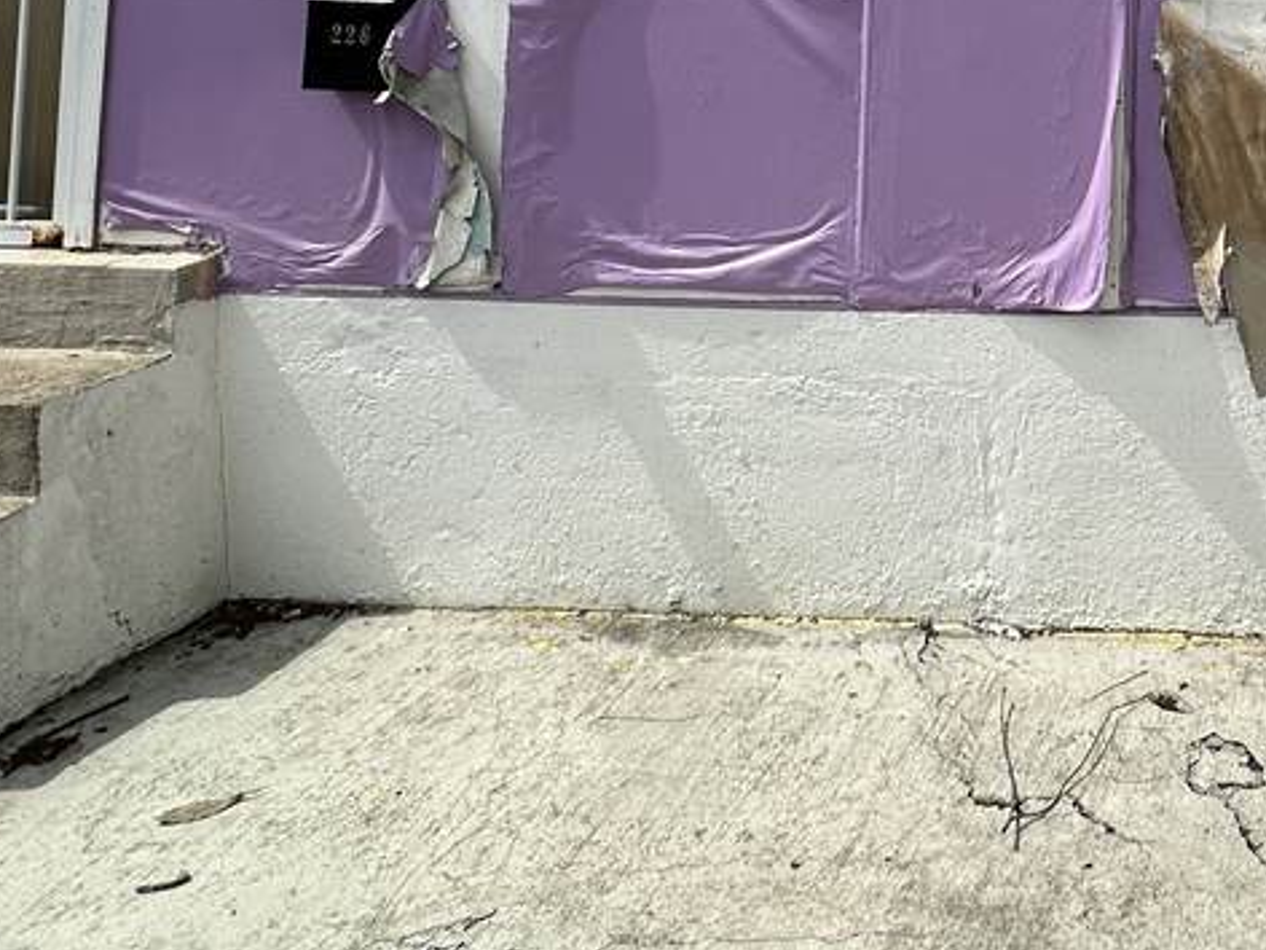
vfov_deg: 31.6
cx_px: 1287
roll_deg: -1.6
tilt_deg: +5.2
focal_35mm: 38
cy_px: -188
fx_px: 1390
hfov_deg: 41.9
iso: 40
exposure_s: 1/1855
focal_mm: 2.22
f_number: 2.2
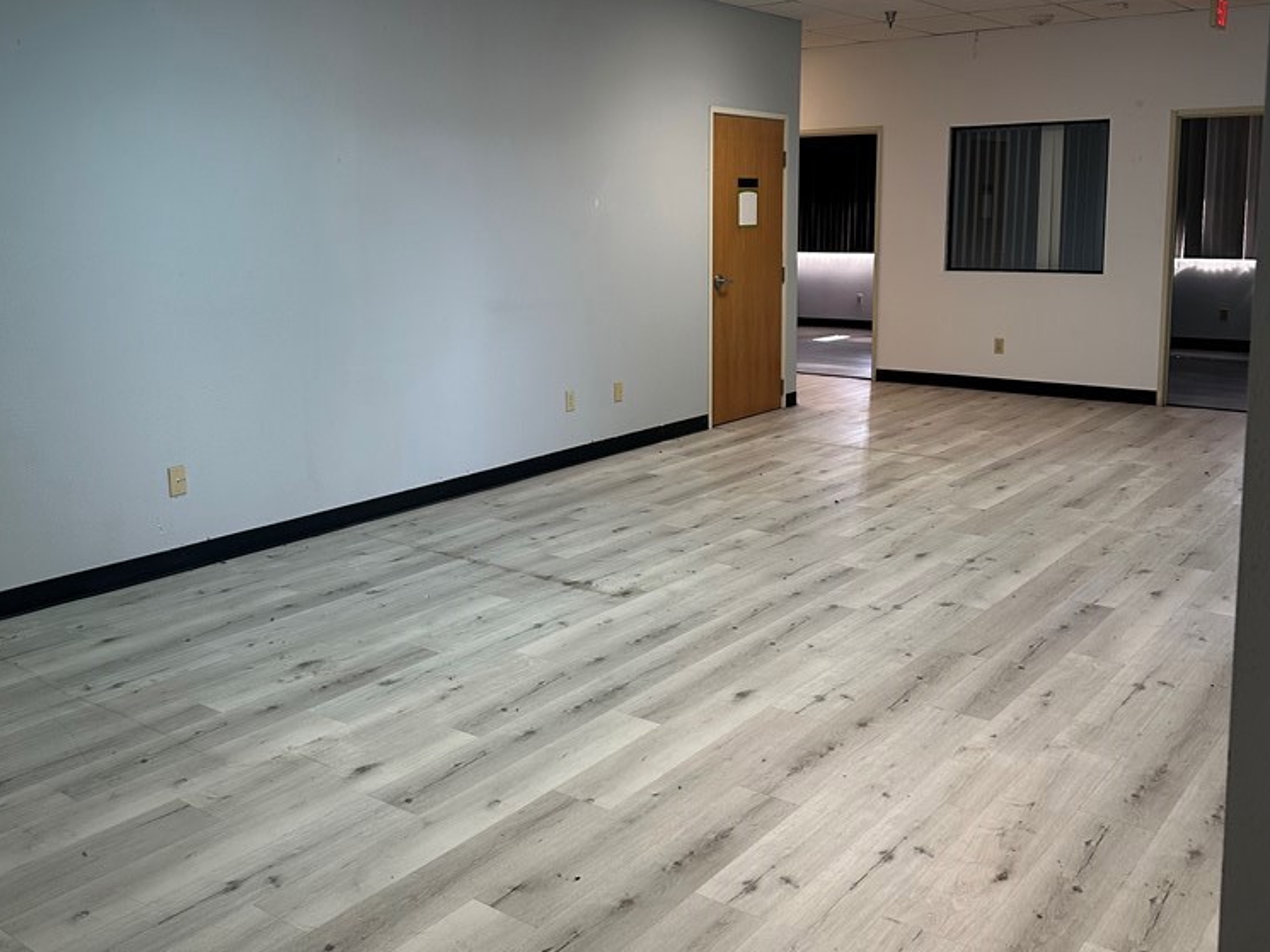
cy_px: 353
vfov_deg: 42.6
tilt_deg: -7.8
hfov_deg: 55.3
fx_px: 1211
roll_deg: -1.0
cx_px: 638
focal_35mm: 33
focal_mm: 6.86
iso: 160
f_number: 1.78
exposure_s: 1/120
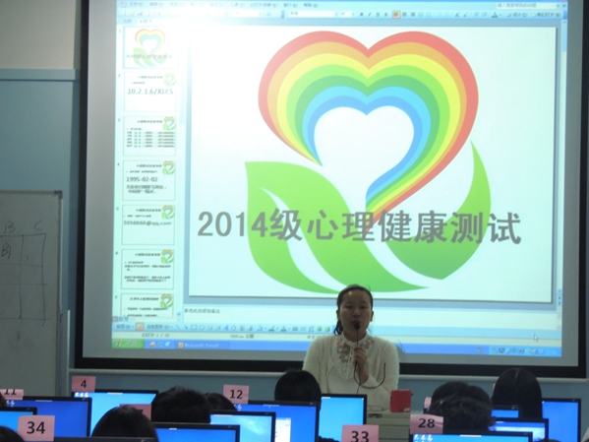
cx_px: 294
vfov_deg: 8.0
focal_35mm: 185
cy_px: 221
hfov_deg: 10.7
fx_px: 3147
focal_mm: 33
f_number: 4.6
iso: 800
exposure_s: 1/15
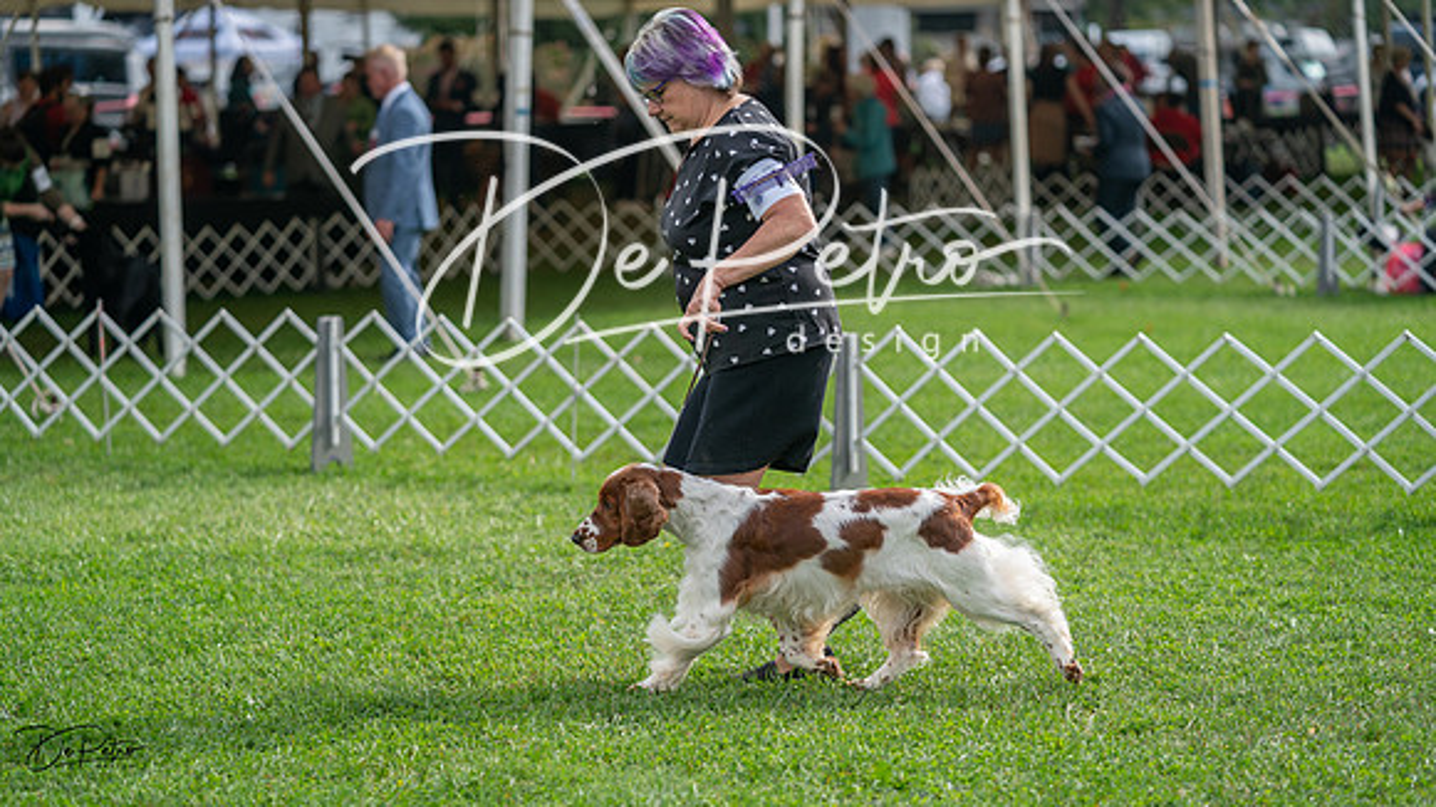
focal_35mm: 102
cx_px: 718
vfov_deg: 11.9
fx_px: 3868
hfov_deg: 21.0
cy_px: 404
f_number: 2.8
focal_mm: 97
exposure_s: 1/1000
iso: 100
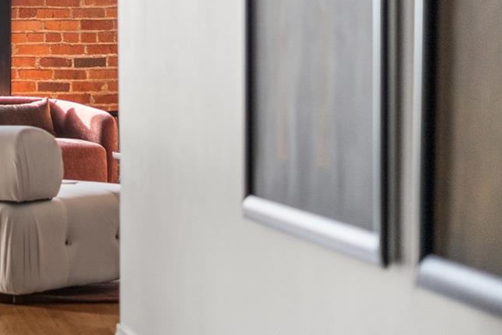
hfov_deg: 15.7
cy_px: 25
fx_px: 1743
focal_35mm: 125
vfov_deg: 10.9
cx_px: -115
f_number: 1.8
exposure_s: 1/320
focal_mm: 50
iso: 500
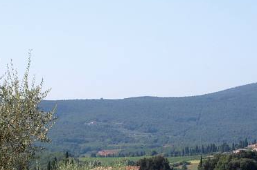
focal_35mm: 147
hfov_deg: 14.0
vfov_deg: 9.3
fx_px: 1047
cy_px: 110
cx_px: 159
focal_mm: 55
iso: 200
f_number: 10
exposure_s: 1/250
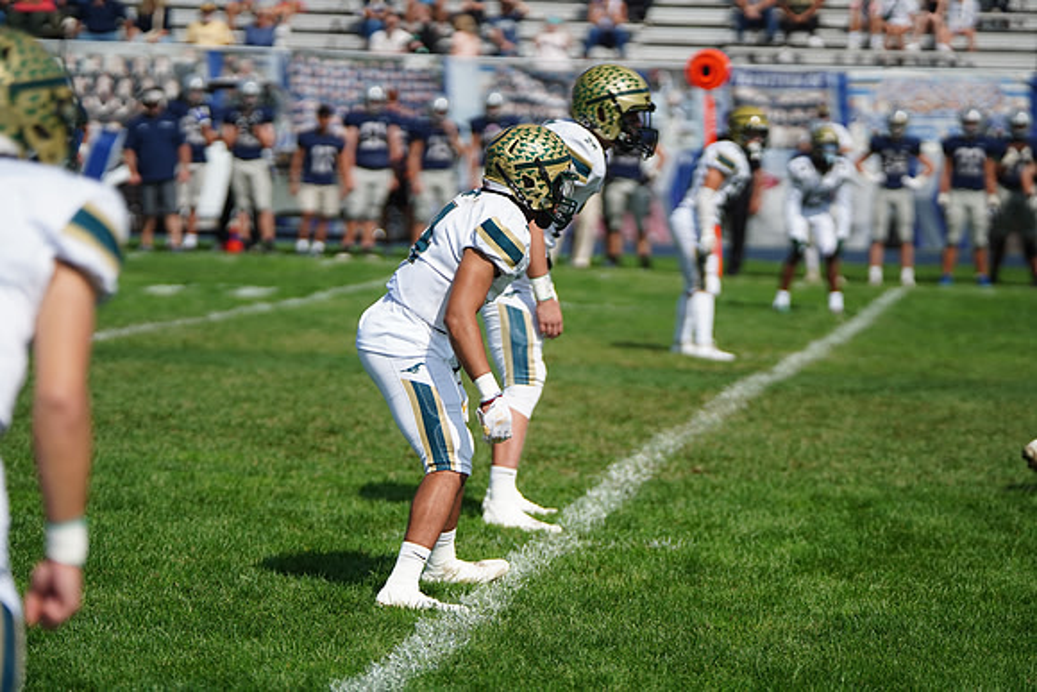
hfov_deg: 11.1
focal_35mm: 186
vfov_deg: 7.4
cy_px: 346
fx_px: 5359
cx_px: 518
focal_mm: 186
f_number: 2.8
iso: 400
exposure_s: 1/8000
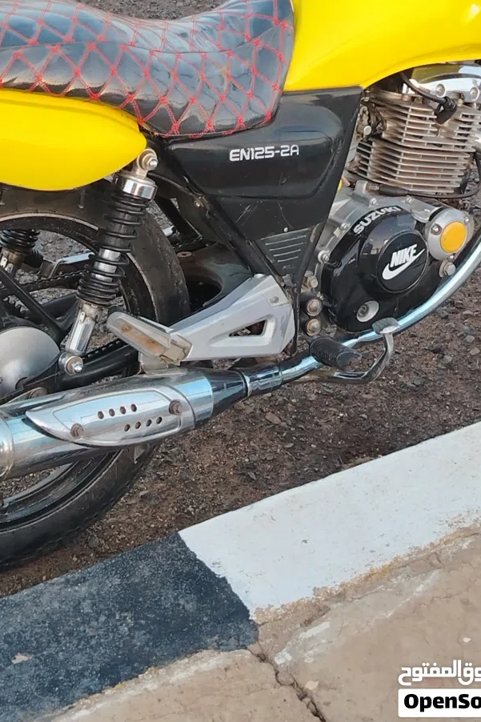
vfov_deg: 27.0
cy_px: 190
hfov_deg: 18.3
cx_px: 124
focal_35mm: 74
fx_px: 1484
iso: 160
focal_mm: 5.25
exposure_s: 1/100
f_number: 1.75
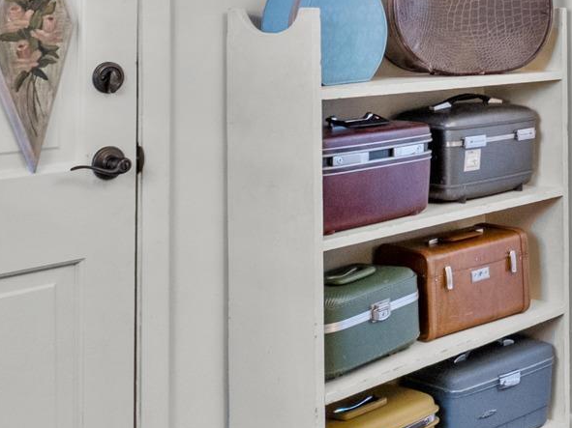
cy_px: -24
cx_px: 708
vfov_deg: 22.8
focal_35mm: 61
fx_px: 1008
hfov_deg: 27.4
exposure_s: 1/1.25
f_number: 7.1
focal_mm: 10
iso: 400
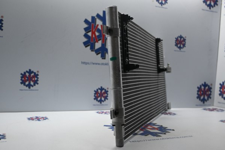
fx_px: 244
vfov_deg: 34.2
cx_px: 112
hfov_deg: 49.6
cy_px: 75
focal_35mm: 39
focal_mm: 26
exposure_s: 1/40
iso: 180
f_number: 4.5
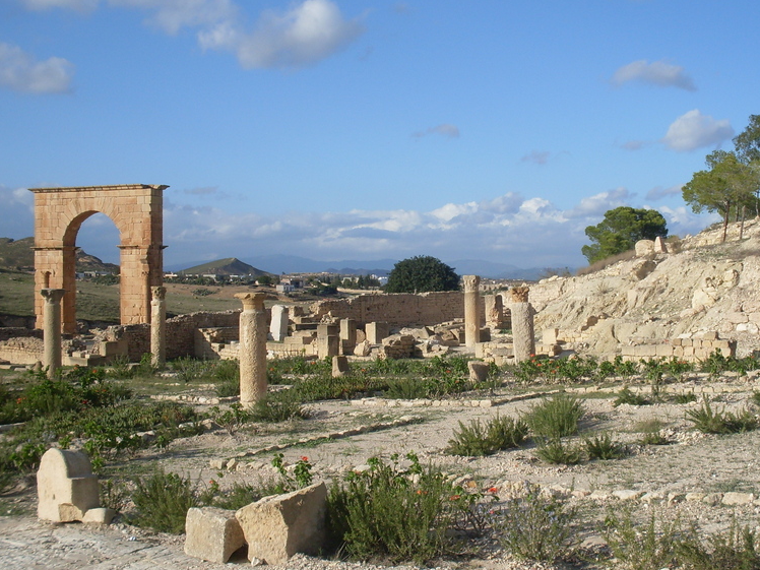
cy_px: 289
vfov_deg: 36.8
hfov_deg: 47.9
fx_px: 856
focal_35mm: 39
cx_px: 372
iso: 80
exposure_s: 1/250
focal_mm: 6.3
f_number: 8.4
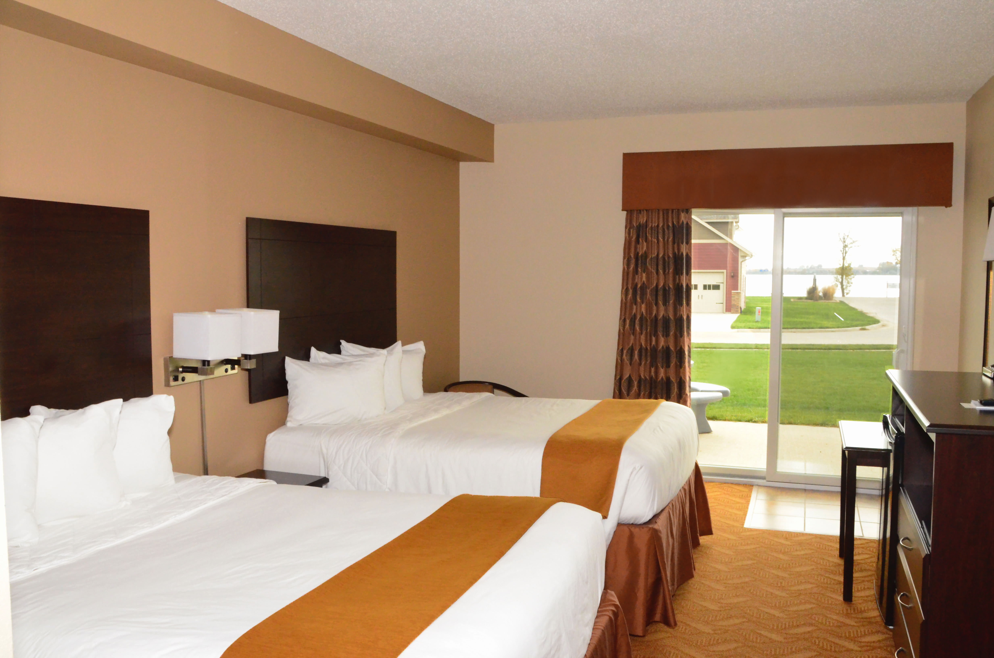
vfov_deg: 41.5
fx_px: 868
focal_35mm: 32
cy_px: 329
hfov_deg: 59.6
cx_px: 497
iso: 3200
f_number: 18
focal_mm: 21
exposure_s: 1/200
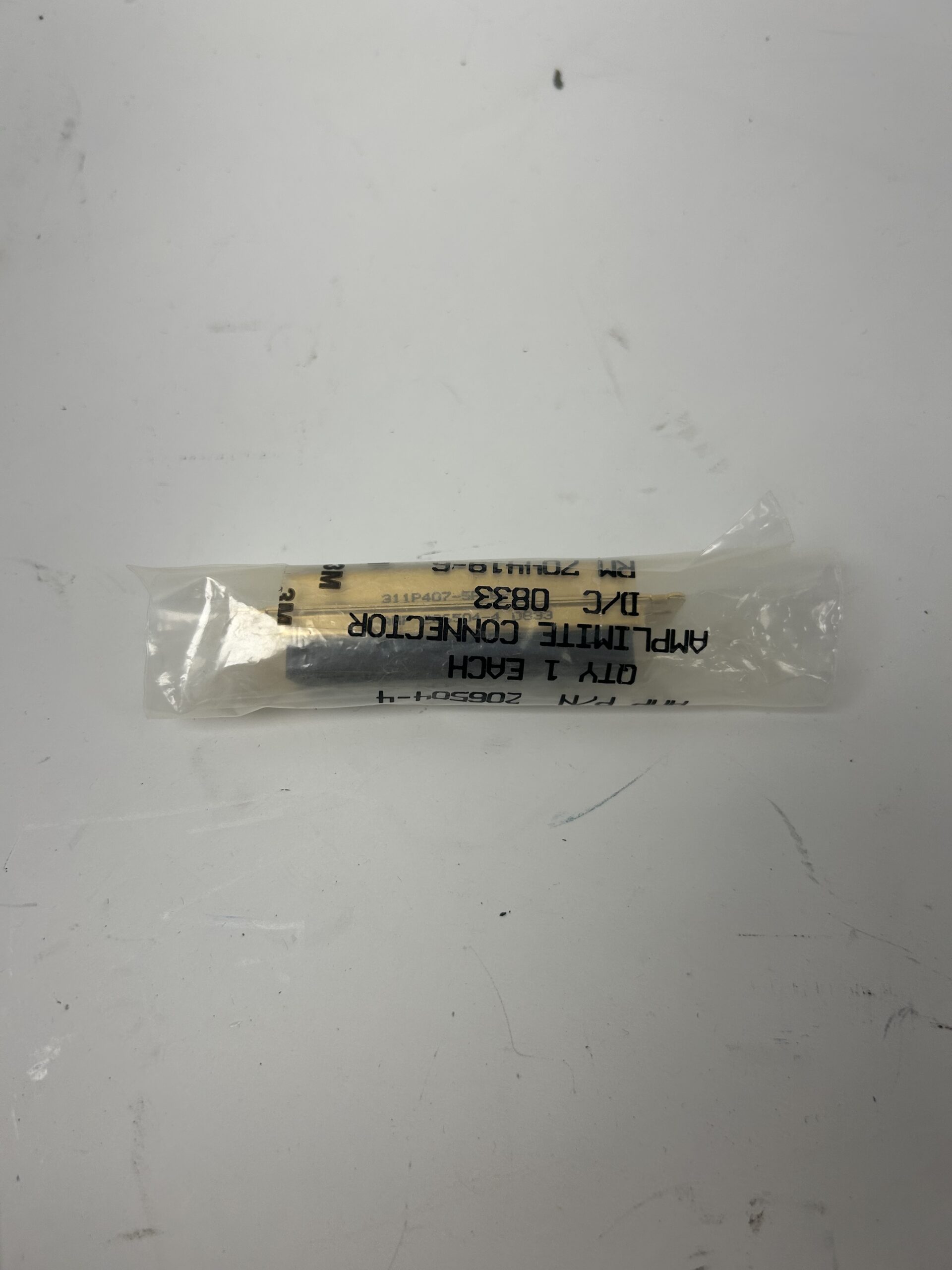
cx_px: 476
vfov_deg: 67.3
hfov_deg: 53.1
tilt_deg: -70.0
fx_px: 953
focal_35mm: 26
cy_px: 635
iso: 50
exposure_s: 1/322
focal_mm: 5.7
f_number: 1.5
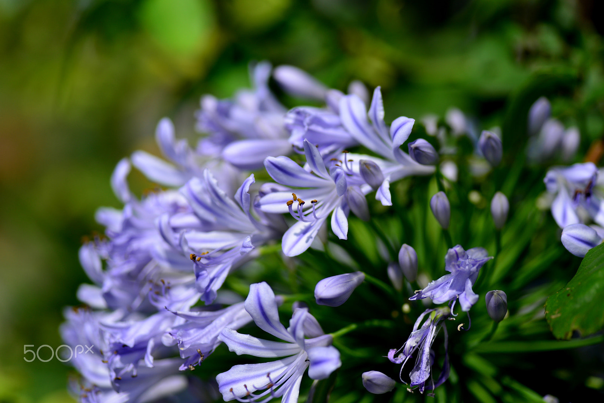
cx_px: 302
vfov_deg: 15.2
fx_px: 1510
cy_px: 202
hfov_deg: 22.6
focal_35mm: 90
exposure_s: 1/4000
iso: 200
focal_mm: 90
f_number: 3.2
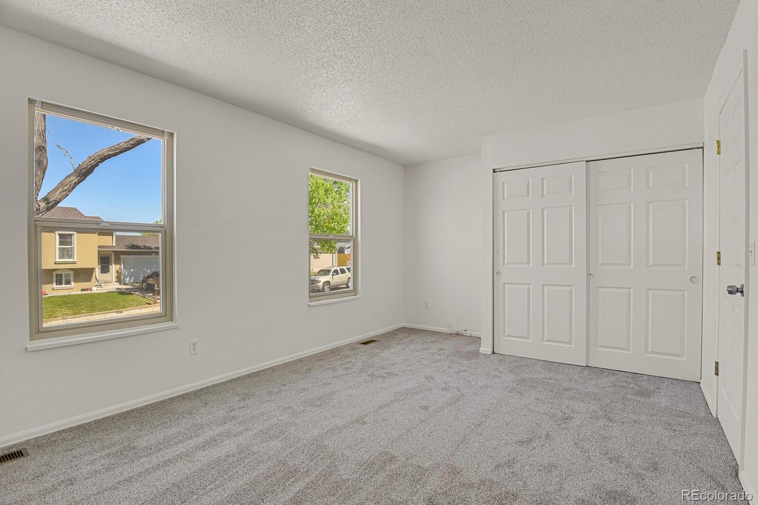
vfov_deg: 70.4
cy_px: 252
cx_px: 379
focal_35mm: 17
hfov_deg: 93.3
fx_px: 358
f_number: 8
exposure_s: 1/1.67
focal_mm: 17
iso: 250
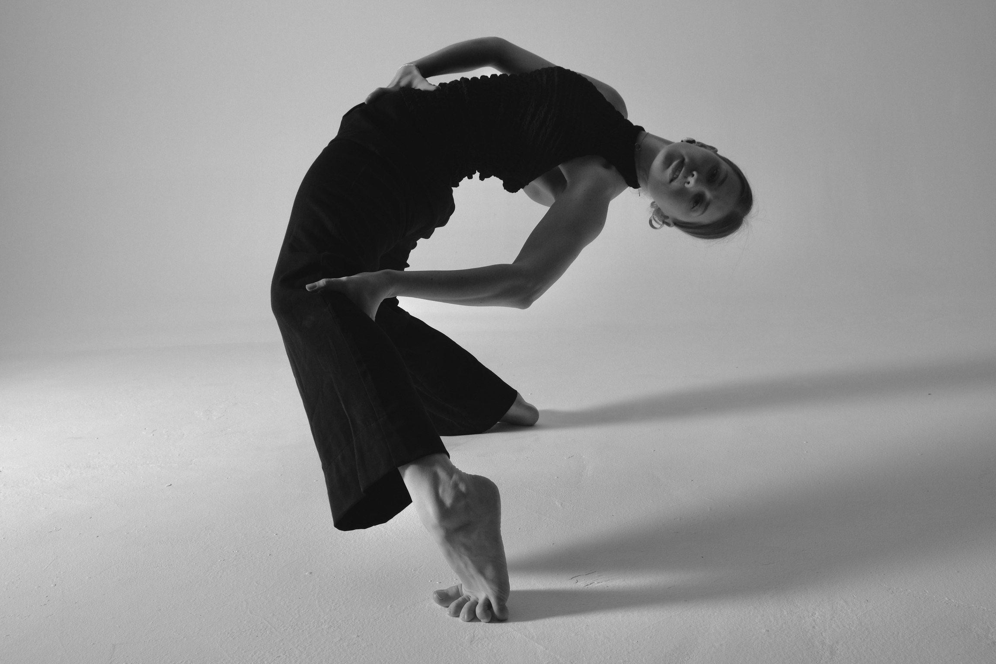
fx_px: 858
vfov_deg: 42.3
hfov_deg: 60.3
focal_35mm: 31
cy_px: 332
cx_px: 498
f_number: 9
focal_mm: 20.5
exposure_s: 1/30
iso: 1250
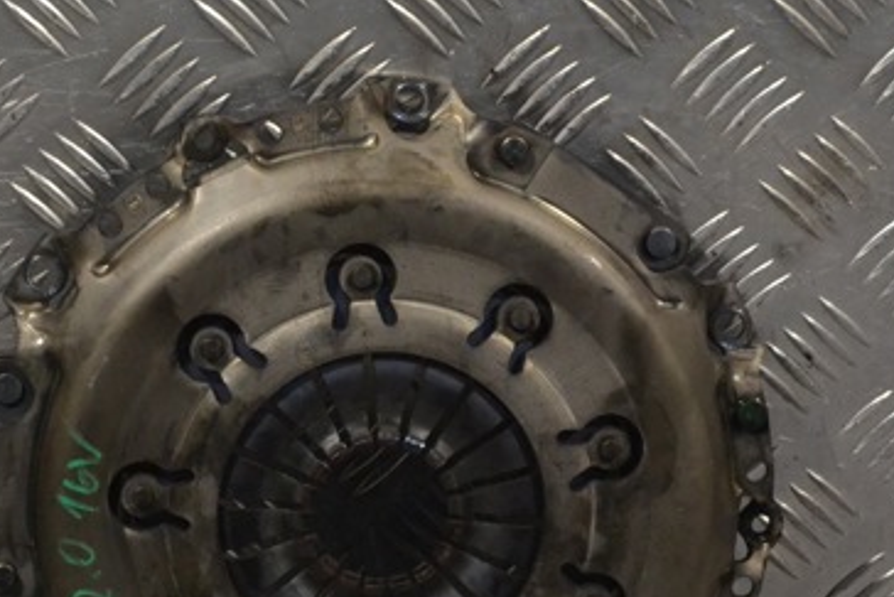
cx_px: 336
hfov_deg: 14.9
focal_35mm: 137
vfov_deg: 10.0
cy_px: 440
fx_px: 3403
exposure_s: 1/320
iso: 3200
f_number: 9
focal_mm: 52
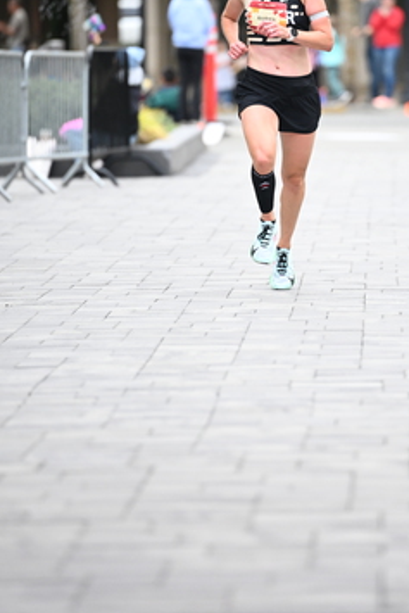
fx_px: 5277
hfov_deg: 4.4
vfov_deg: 6.6
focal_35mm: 310
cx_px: 310
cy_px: 181
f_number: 2.8
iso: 1600
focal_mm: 200
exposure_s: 1/1000
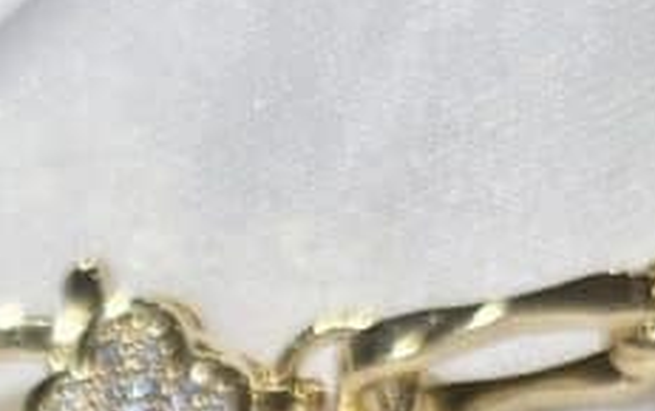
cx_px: -388
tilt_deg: -41.1
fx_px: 4361
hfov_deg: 8.4
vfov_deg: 5.1
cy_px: 1301
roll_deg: +11.2
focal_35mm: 244
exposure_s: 1/358
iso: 32
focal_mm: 5.96
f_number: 1.6
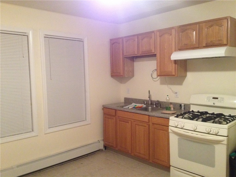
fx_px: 239
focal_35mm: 35
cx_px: 118
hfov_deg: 52.6
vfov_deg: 40.7
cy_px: 88
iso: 400
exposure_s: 1/15
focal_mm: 4.28
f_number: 2.4
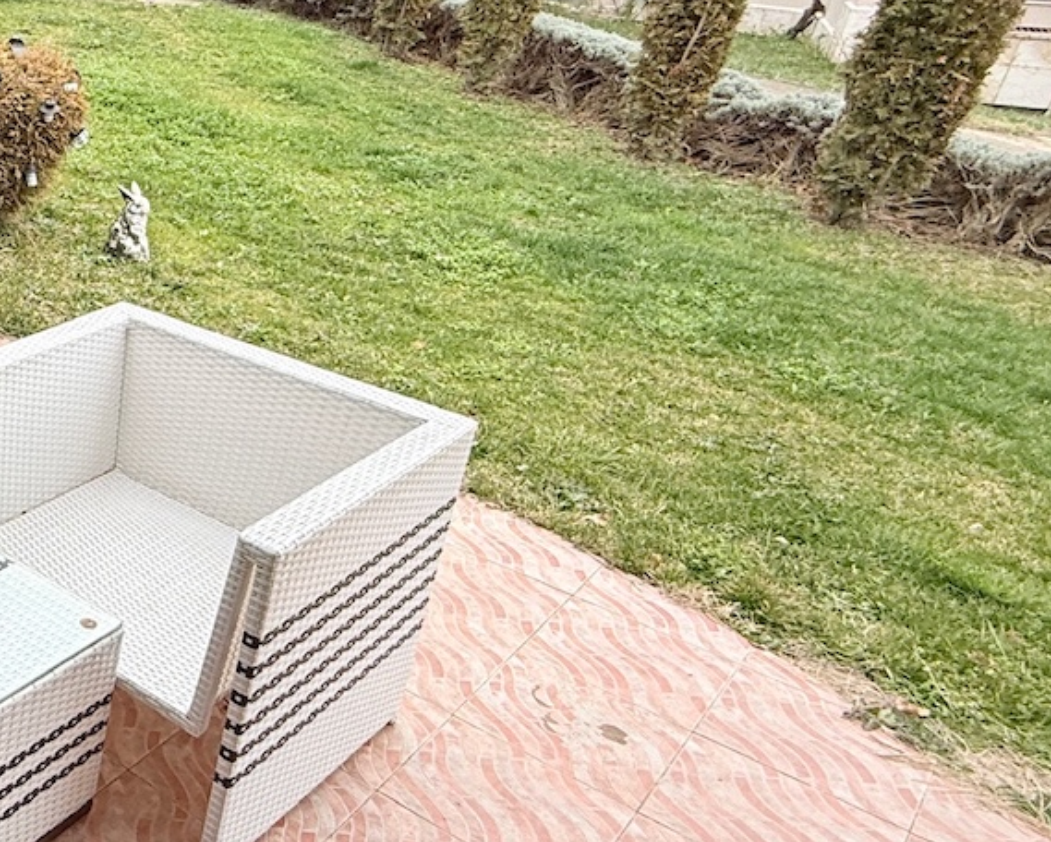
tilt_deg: -22.0
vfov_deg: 41.1
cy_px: 352
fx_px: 1121
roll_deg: +1.2
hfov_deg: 38.3
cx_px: -188
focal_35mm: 36
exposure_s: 1/205
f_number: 2.2
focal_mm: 2.22
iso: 50
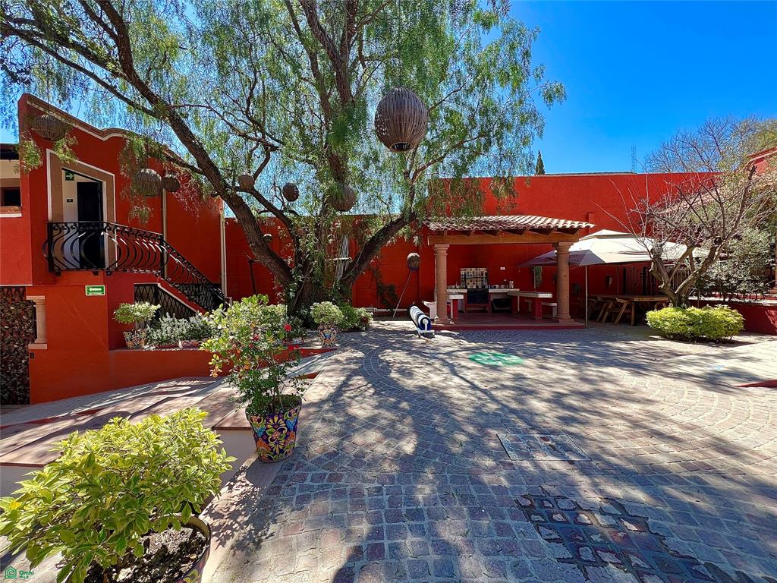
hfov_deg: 106.2
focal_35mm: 13
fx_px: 292
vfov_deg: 89.9
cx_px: 388
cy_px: 292
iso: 32
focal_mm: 1.57
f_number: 1.8
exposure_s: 1/264
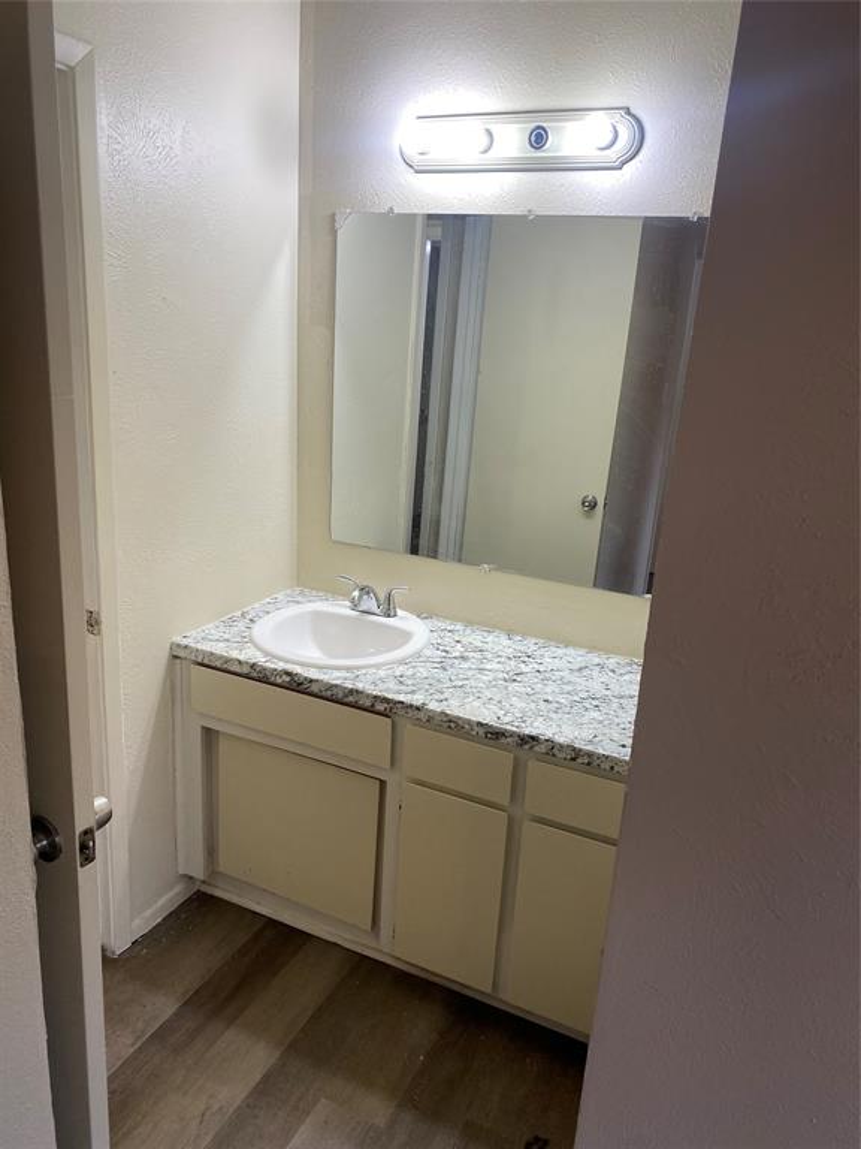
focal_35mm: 26
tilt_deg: -17.9
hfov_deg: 53.1
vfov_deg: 67.3
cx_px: 430
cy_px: 574
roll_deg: -2.5
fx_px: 862
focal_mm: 4.25
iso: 80
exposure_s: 1/120
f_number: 1.8
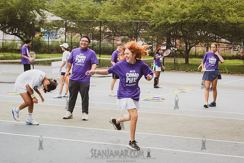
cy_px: 76
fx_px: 598
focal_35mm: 88
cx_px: 132
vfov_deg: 15.5
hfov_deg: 23.1
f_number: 5
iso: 1000
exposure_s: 1/1250
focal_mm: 70
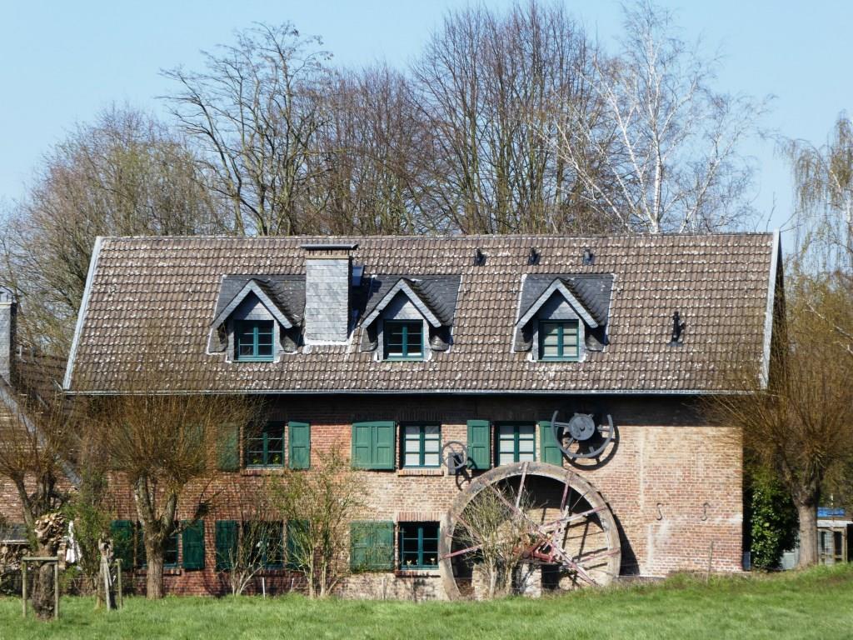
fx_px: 4559
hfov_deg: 10.7
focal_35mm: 185
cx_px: 426
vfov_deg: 8.0
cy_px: 320
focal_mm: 33.2
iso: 80
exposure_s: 1/250
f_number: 5.6
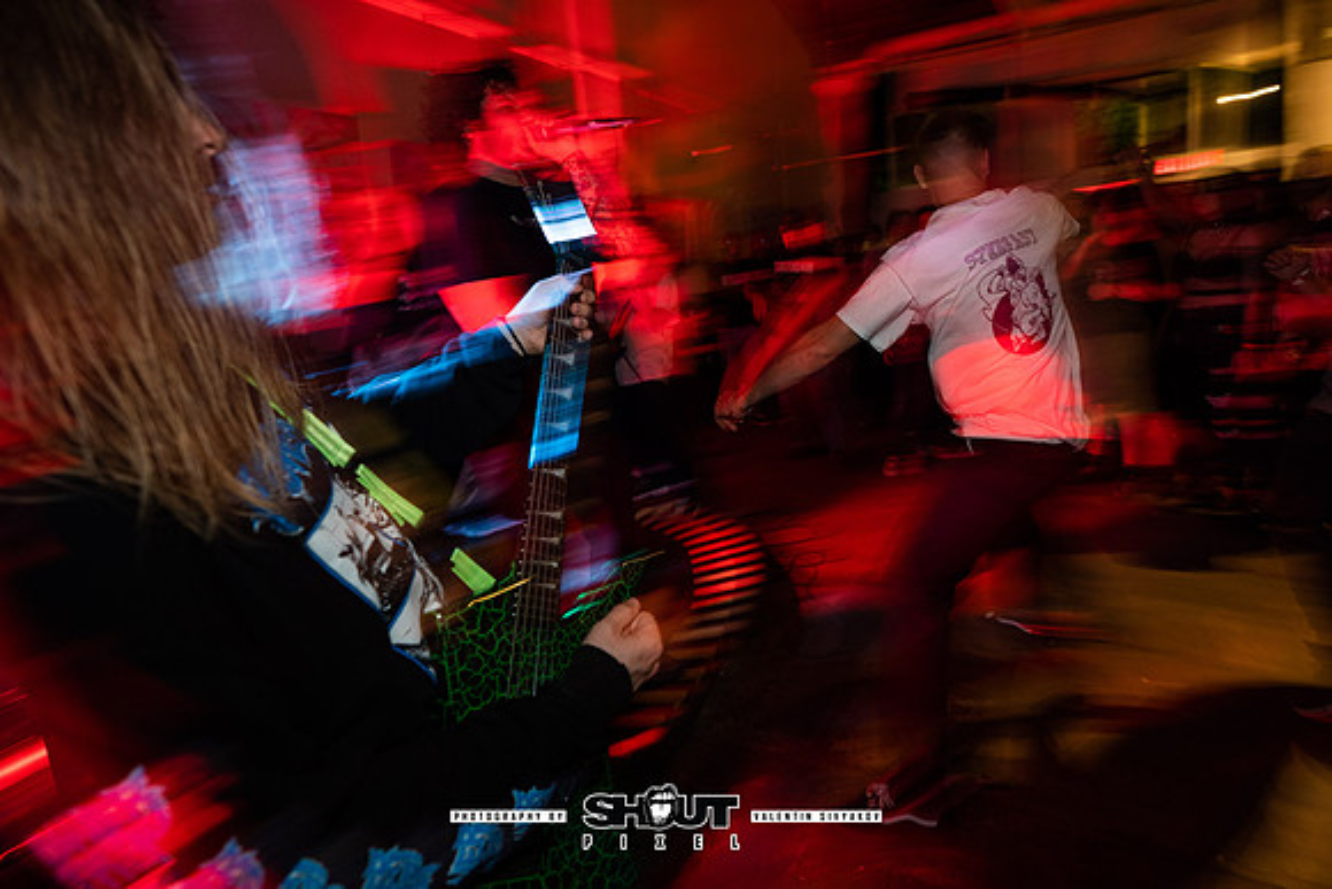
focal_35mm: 17
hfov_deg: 93.5
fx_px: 615
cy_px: 362
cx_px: 790
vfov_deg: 71.1
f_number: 2.8
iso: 800
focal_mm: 14
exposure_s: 1/13
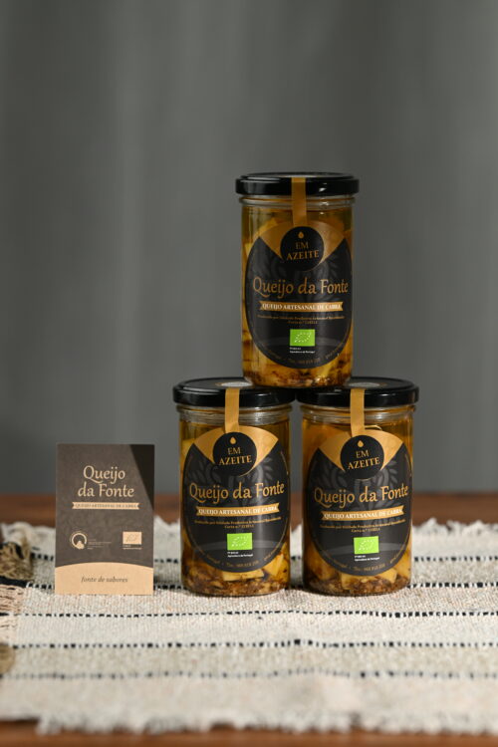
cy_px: 374
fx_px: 2801
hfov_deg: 10.2
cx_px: 249
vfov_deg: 15.2
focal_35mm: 135
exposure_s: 1/160
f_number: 4.5
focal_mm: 135
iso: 160
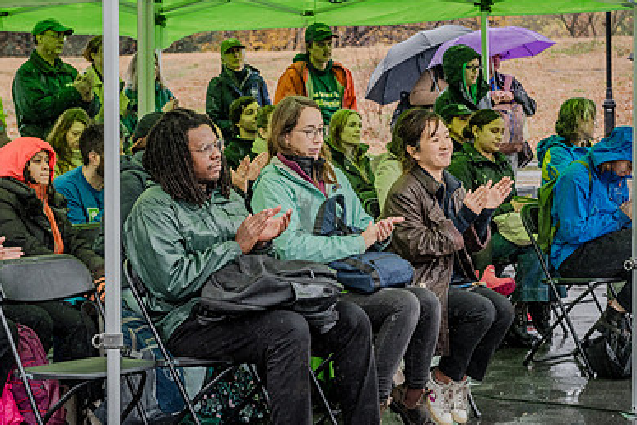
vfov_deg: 13.0
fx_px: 1858
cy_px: 207
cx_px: 305
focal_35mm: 105
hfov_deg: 19.5
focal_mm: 70
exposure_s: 1/400
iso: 640
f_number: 5.6
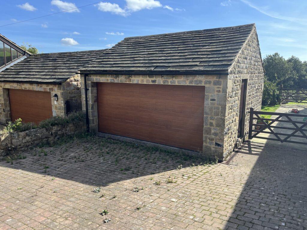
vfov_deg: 53.1
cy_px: 115
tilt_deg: -10.2
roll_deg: -0.3
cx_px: 154
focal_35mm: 26
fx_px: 231
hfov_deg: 67.3
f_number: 1.6
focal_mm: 5.1
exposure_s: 1/1325
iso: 50
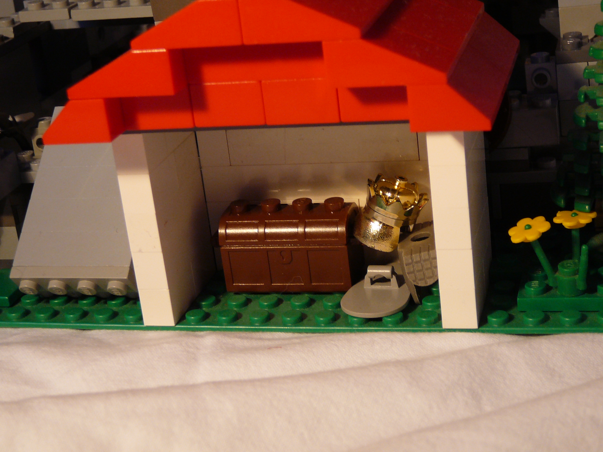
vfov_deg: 22.6
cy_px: 226
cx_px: 302
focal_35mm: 65
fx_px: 1132
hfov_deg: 29.8
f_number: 3.6
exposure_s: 1/30
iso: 125
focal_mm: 9.7
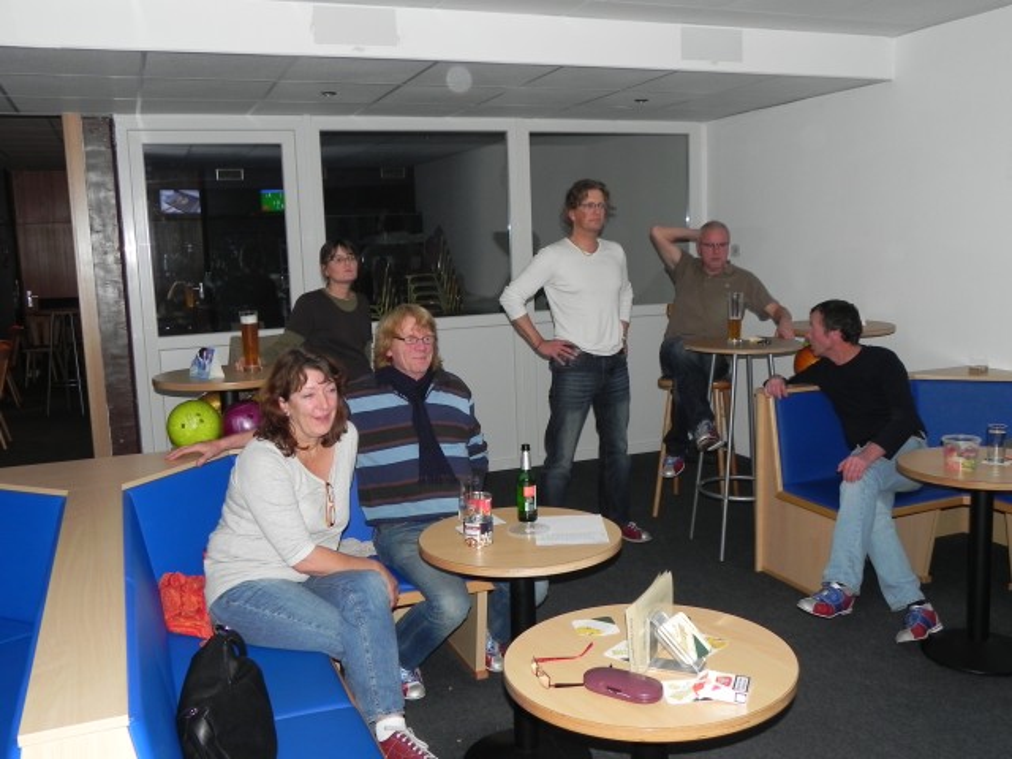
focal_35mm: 33
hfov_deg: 55.4
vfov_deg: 42.9
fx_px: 965
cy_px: 380
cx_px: 506
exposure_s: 1/30
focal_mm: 5.9
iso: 200
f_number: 2.8
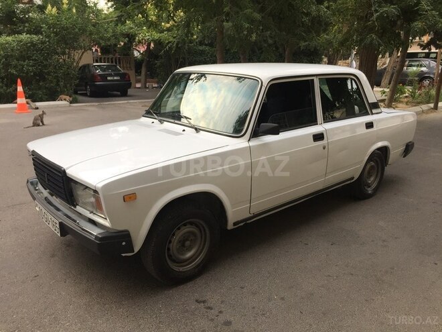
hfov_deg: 61.7
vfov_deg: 48.2
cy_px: 166
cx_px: 221
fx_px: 370
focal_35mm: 29
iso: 50
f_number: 2.2
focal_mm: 4.15
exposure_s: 1/100
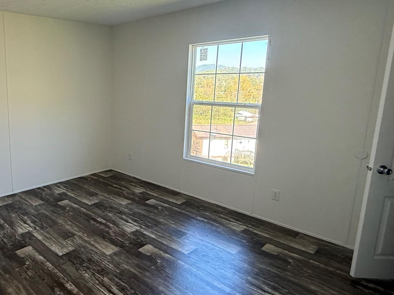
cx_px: 76
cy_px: 134
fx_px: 296
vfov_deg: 53.0
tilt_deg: -8.0
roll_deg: +0.2
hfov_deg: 61.4
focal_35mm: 26
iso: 200
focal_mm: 2.22
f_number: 2.2
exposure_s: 1/120
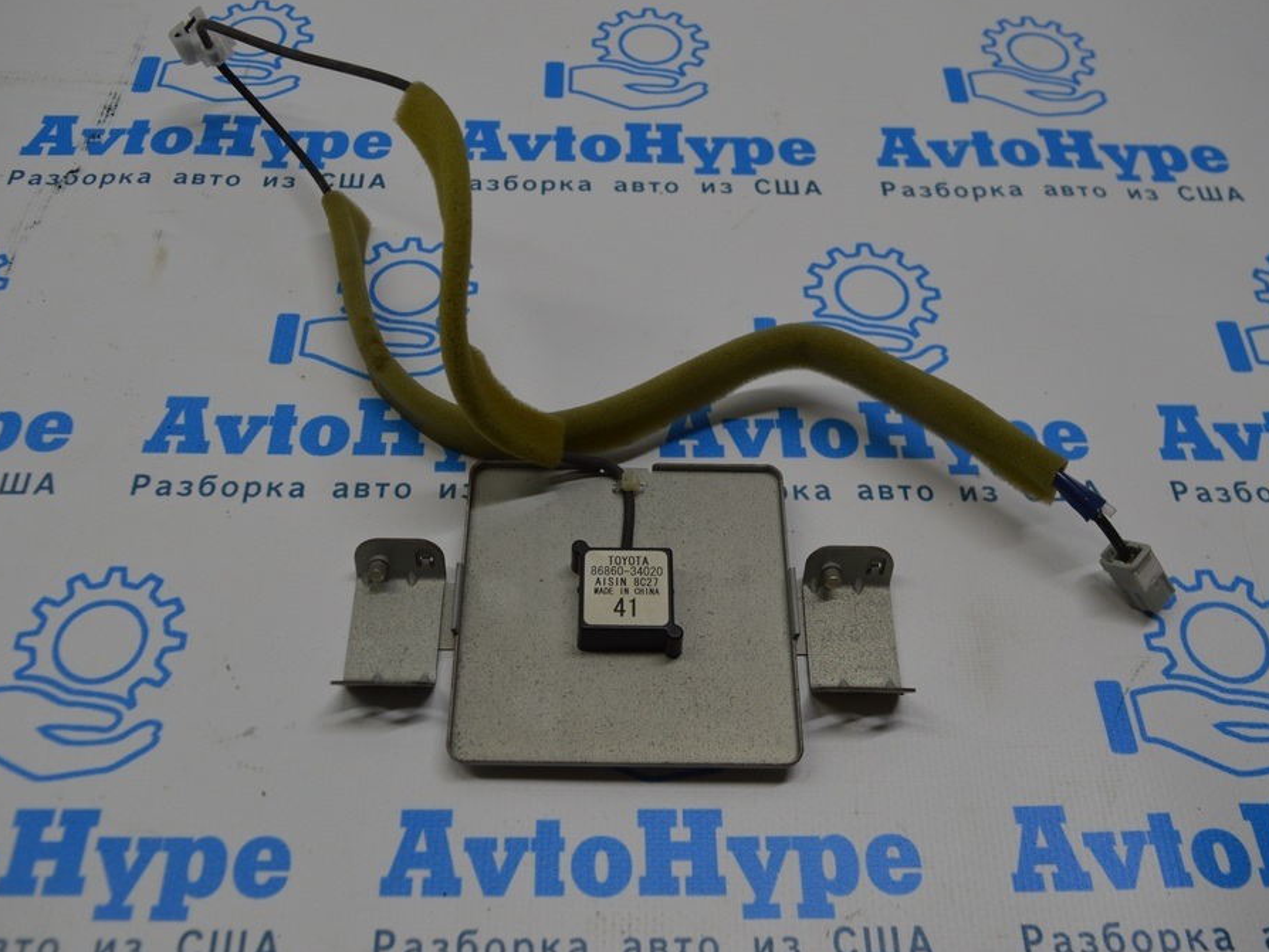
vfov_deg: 43.0
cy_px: 475
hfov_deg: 55.3
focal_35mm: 33
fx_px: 1210
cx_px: 595
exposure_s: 1/60
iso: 160
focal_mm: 20
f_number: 5.6
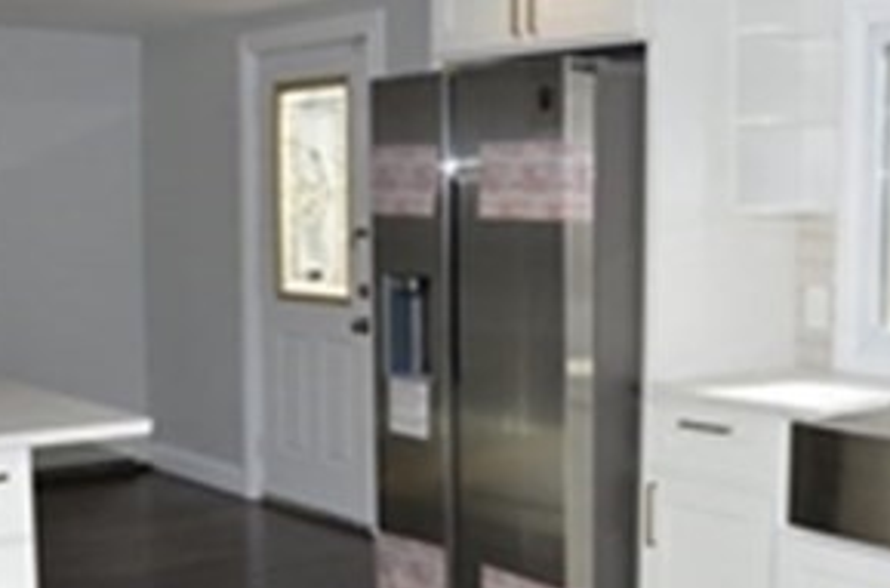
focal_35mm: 56
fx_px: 1381
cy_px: 362
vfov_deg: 24.0
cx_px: 560
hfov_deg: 35.5
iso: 640
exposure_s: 1/250
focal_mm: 18
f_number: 8
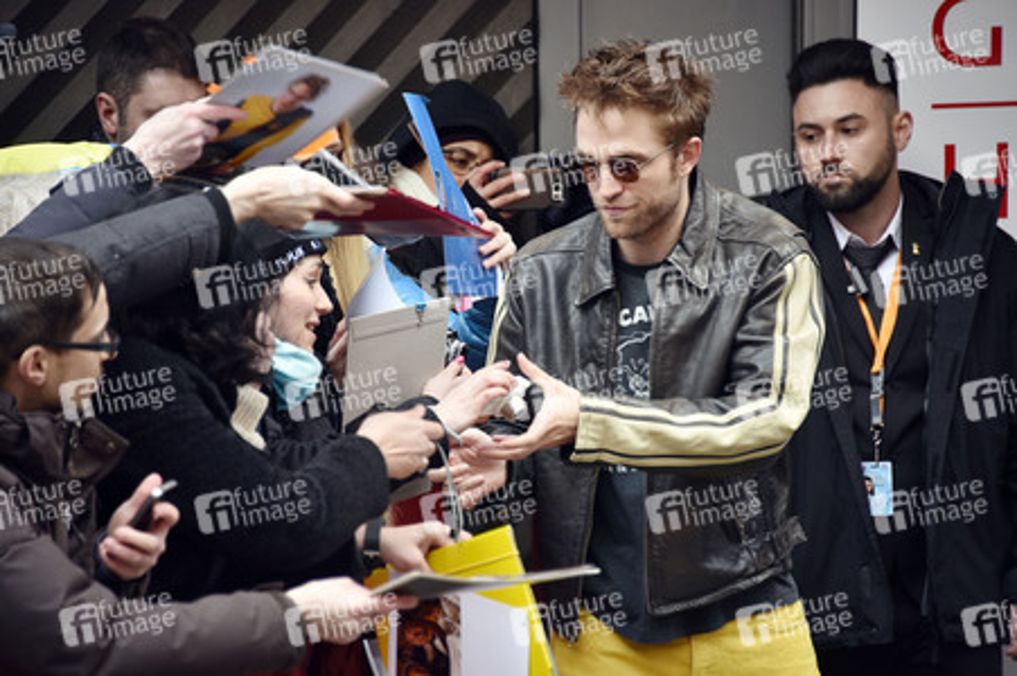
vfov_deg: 5.5
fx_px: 7057
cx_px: 508
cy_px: 338
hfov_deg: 8.2
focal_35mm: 250
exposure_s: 1/125
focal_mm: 250
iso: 400
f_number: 5.6
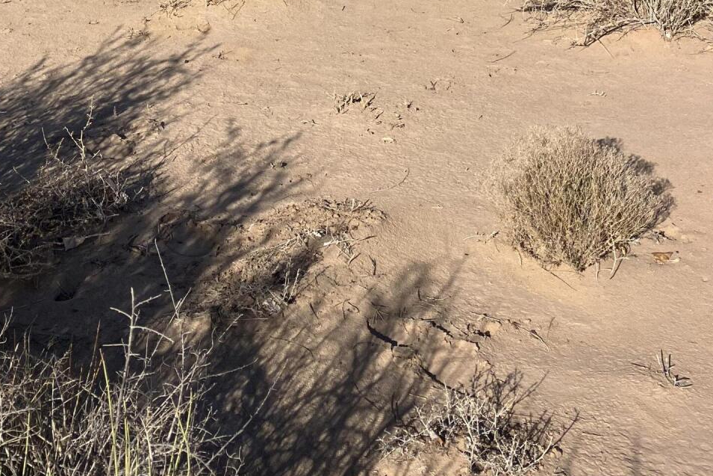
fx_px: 1208
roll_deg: +5.1
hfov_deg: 32.3
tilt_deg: -8.7
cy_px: -137
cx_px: 179
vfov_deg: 20.4
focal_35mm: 61
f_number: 1.8
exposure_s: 1/3247
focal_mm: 3.99
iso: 32
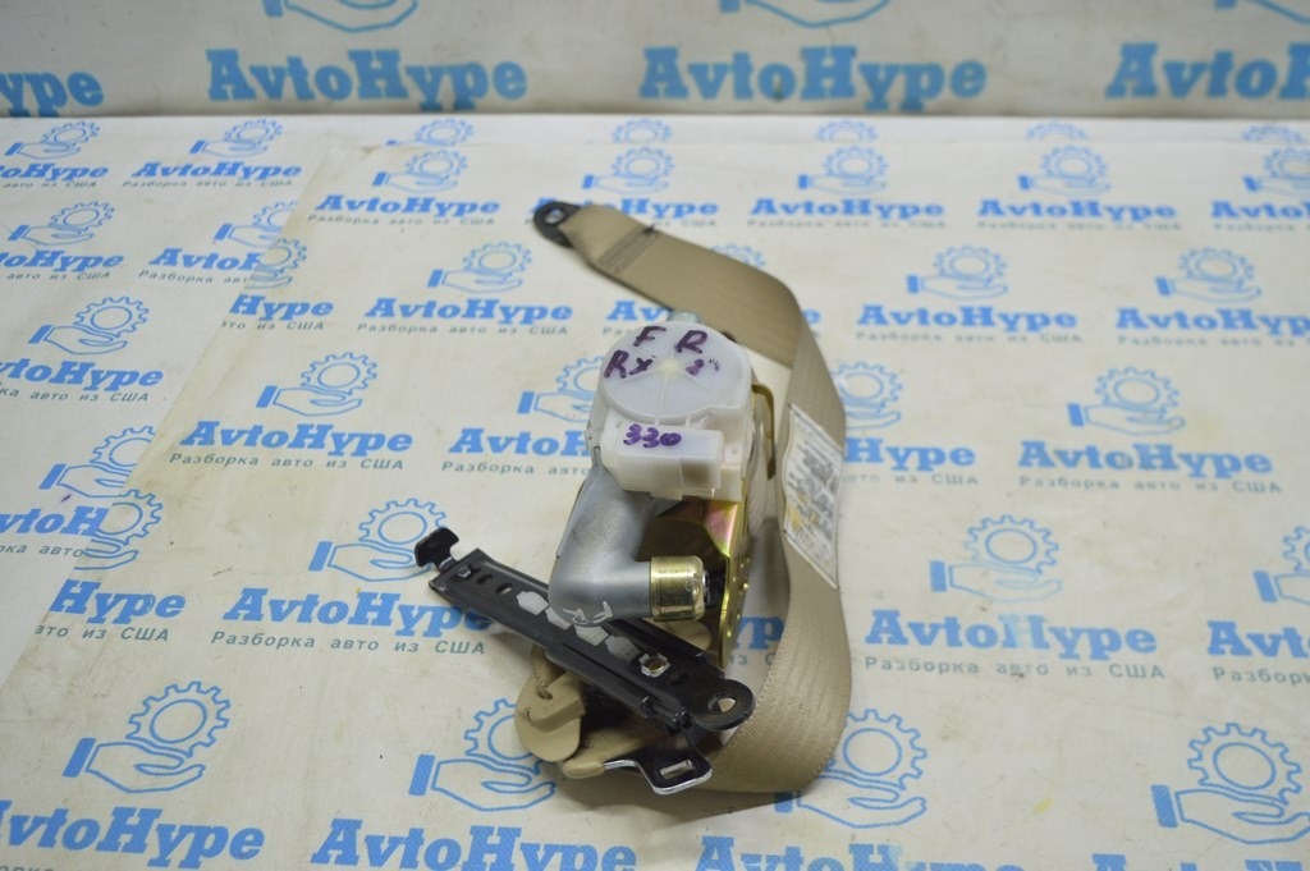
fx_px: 1309
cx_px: 655
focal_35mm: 36
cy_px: 436
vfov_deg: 36.8
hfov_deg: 53.2
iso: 400
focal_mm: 24
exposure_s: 1/50
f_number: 4
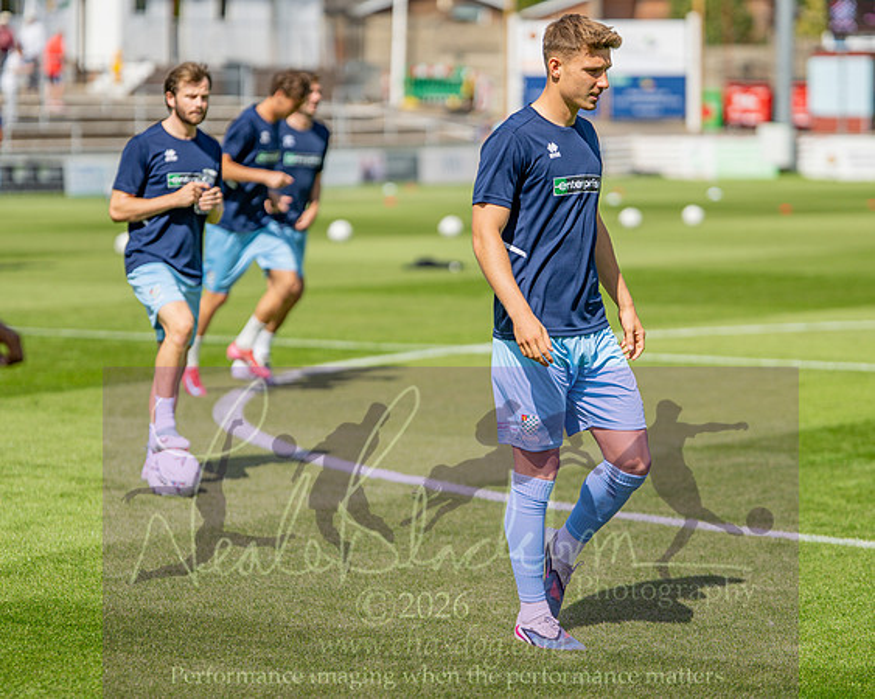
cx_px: 438
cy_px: 350
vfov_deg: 10.8
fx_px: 3704
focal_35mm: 143
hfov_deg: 13.5
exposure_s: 1/6400
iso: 64
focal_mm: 85
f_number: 1.6
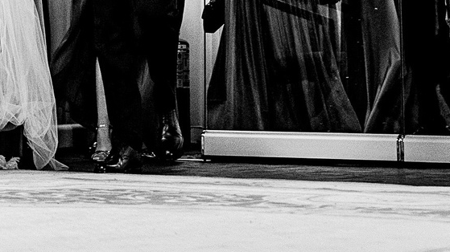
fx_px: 2004
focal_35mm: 168
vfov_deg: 6.7
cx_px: 138
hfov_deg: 12.8
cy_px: -427
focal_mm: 35
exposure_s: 1/200
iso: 1600
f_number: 1.8
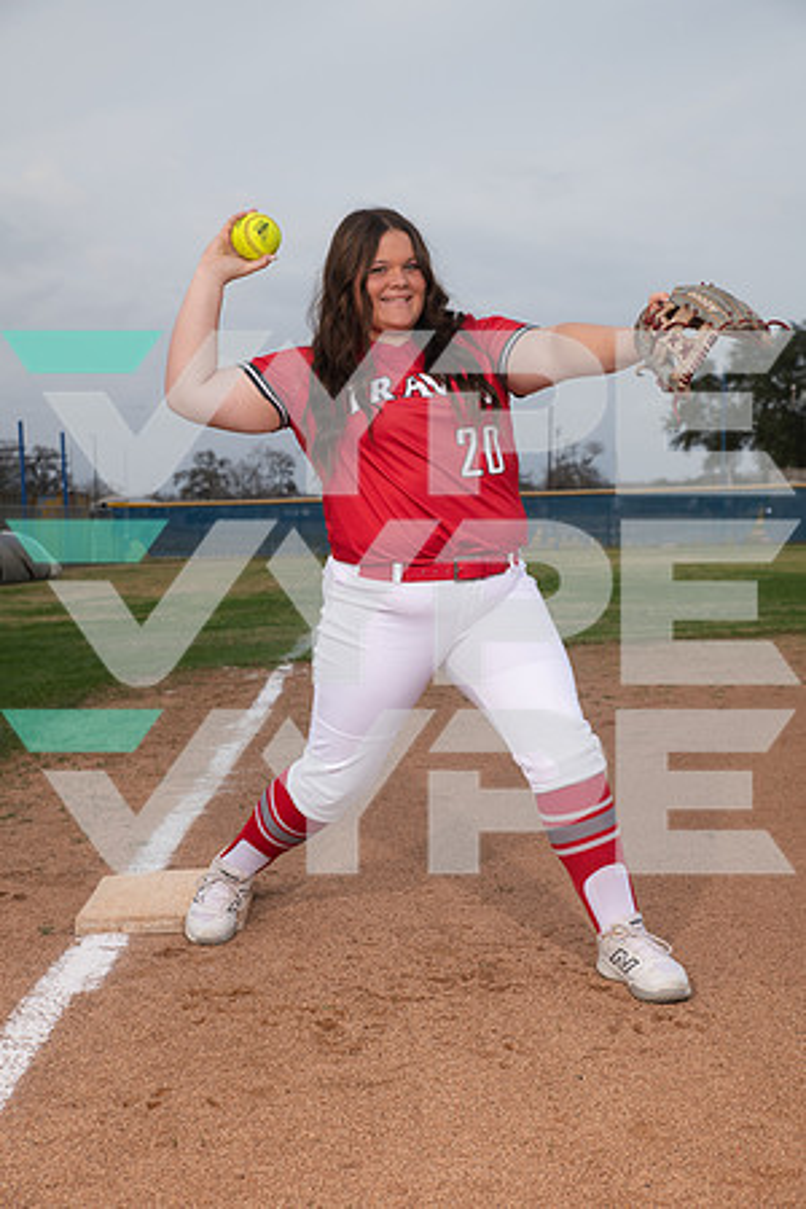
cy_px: 604
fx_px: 1612
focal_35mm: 48
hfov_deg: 28.1
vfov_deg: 41.1
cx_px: 403
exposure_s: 1/400
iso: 200
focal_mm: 48
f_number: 6.3
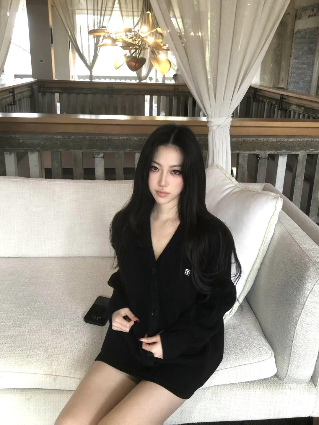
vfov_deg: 63.4
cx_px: 160
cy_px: 212
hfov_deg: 49.8
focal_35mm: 28
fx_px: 344
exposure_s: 1/20
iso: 40
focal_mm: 3.99
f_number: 1.8
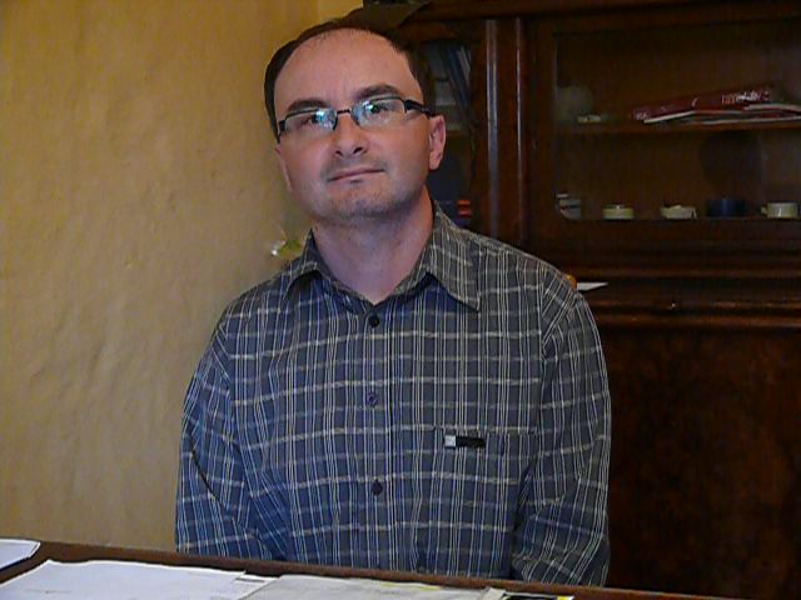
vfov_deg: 25.2
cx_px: 400
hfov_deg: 33.2
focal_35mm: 58
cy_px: 300
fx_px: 1342
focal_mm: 12.2
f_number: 3.2
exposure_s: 1/30
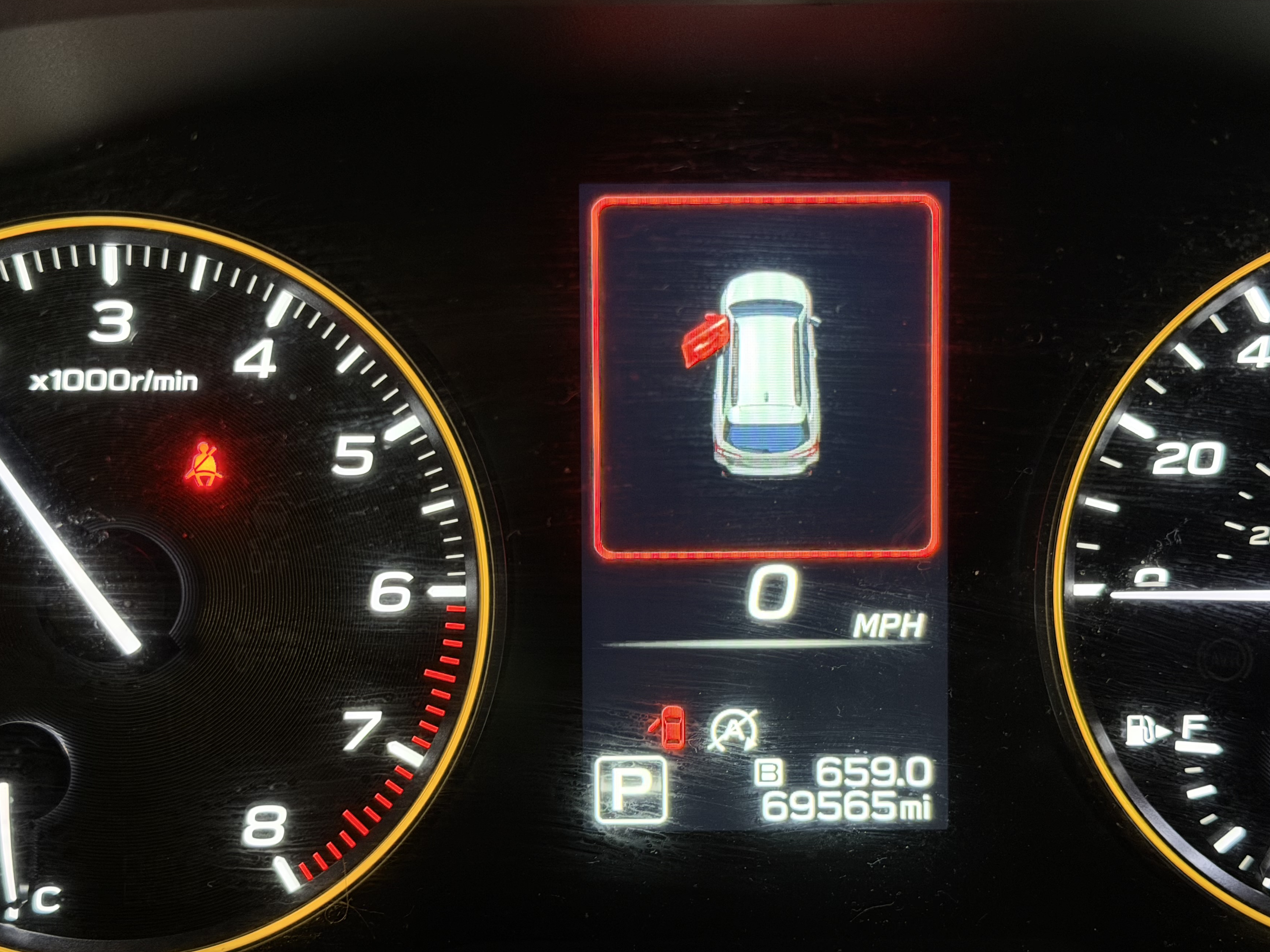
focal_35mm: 56
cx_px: 628
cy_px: 521
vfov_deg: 26.1
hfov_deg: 34.3
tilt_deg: -23.1
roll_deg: -0.3
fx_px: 2055
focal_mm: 6.76
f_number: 1.78
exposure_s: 1/25
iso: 500
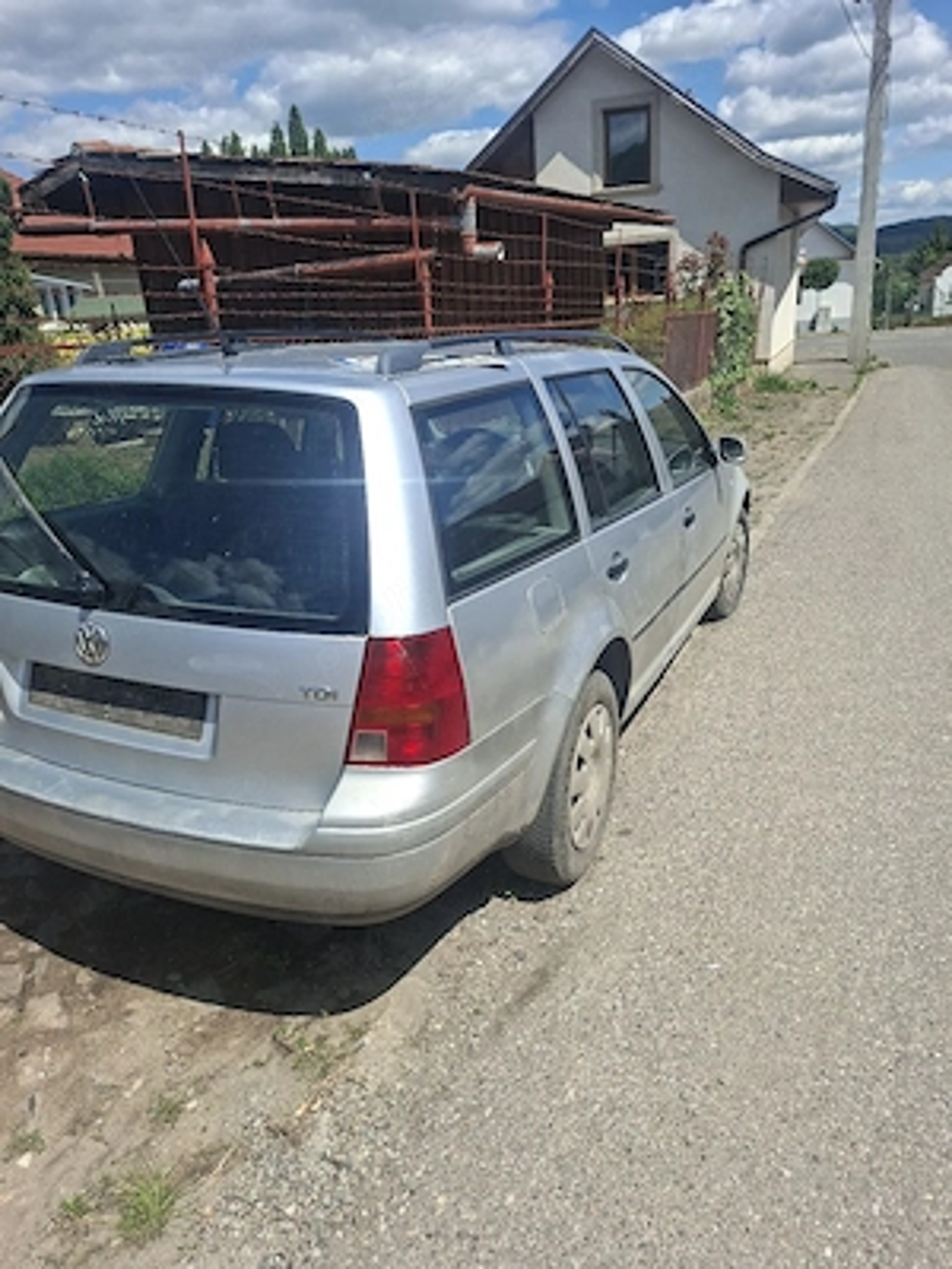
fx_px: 843
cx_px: 476
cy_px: 634
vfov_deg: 73.9
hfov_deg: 58.9
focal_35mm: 23
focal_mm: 5.54
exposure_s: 1/2000
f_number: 1.8
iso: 50
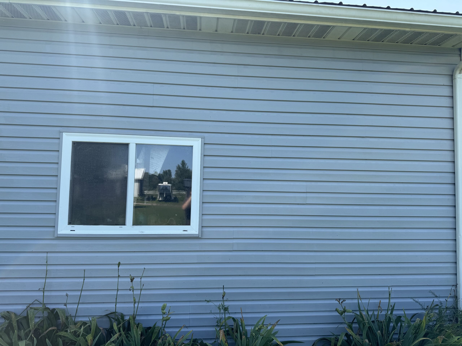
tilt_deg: +3.9
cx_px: 231
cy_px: 173
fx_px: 320
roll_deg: -0.9
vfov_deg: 56.8
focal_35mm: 24
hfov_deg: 71.6
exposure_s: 1/1721
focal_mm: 6.76
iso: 80
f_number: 1.78
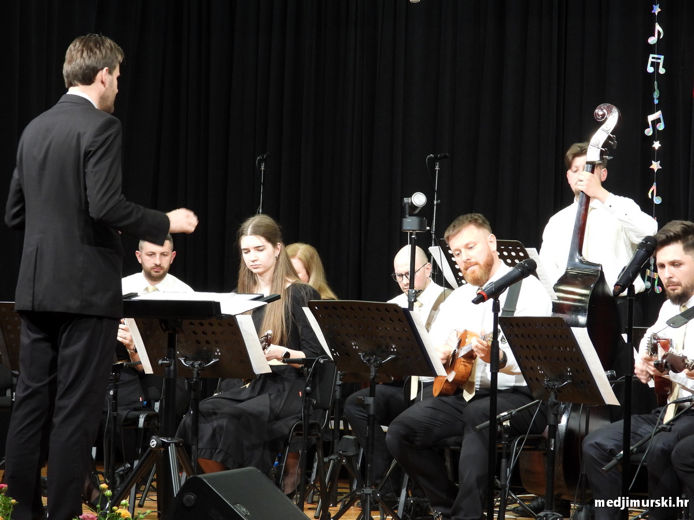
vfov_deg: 14.1
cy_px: 260
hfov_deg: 18.7
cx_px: 347
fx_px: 2105
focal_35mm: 105
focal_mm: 18.9
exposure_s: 1/20
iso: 400
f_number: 4
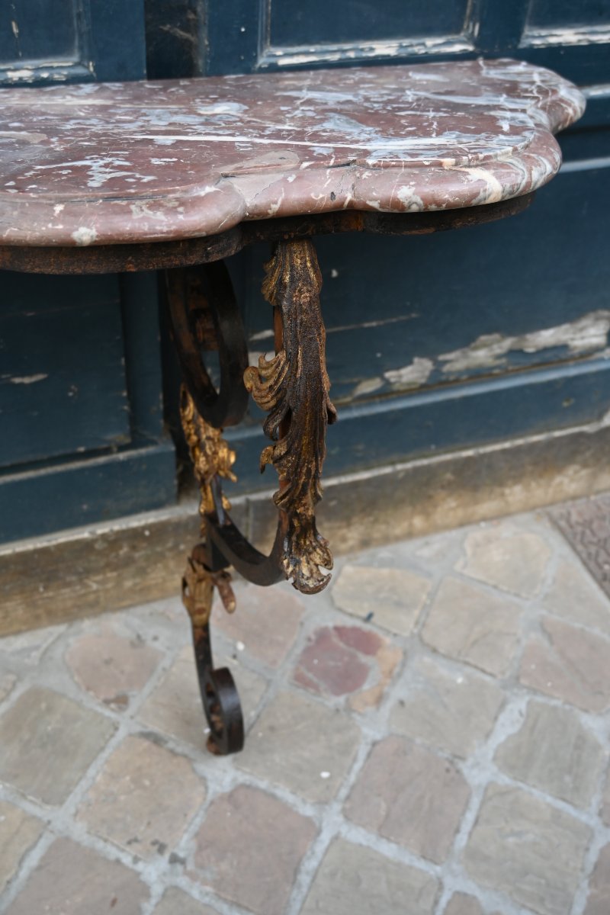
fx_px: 934
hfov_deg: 36.2
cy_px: 458
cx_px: 305
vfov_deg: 52.2
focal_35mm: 37
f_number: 4
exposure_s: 1/250
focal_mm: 24.5
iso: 220
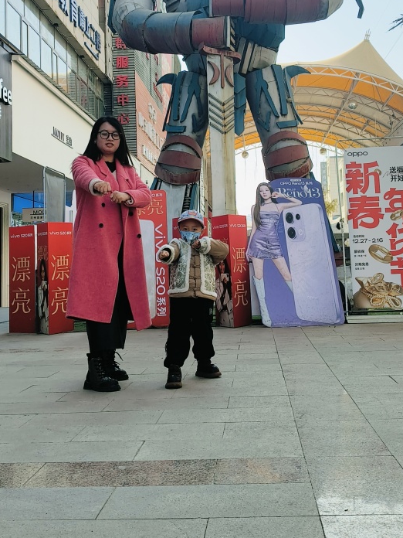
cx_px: 212
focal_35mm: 46
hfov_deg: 31.5
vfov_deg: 40.9
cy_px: 192
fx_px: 714
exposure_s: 1/1765
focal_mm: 4.84
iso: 80
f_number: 1.8
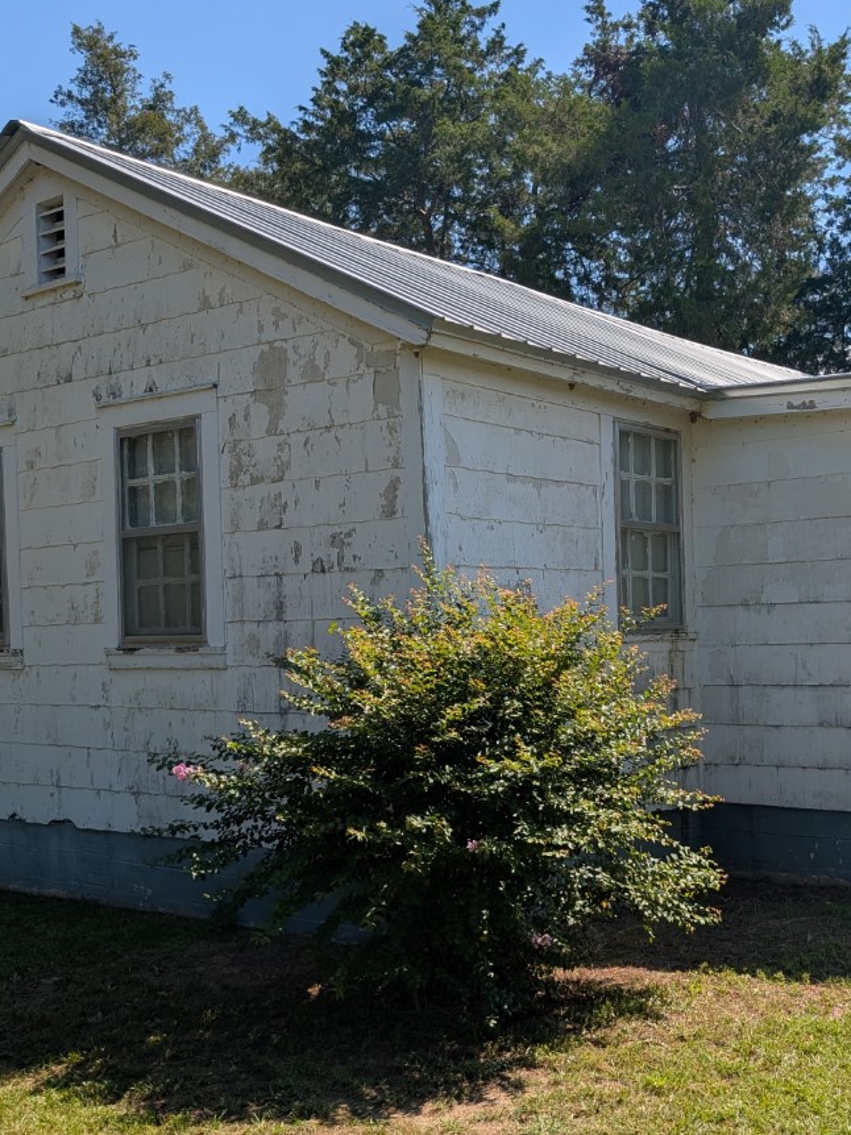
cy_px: 619
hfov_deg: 35.5
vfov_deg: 46.8
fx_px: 1312
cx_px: 585
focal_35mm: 40
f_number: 1.68
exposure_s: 1/1357
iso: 22
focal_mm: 6.9
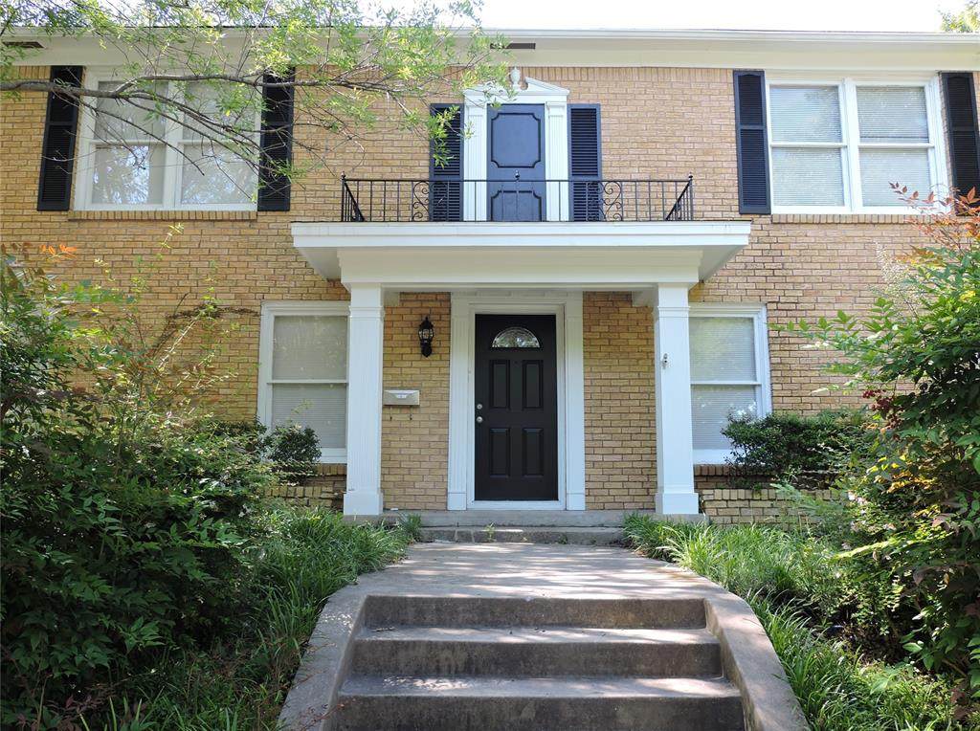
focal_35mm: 30
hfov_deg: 60.1
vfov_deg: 46.7
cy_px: 366
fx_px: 848
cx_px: 490
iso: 100
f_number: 3.1
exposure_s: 1/80
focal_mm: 5.4
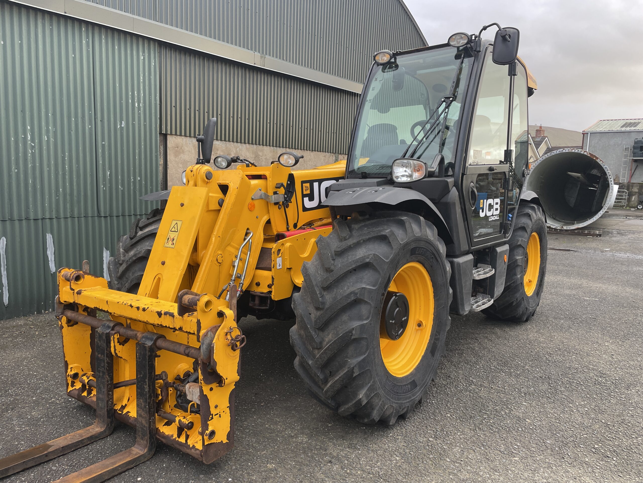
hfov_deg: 67.3
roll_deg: -2.1
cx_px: 322
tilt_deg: -7.5
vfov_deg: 53.1
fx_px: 483
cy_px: 242
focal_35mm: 26
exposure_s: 1/121
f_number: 1.6
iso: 50
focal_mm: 4.2
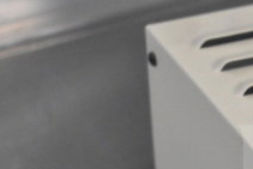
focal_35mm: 165
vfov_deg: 8.2
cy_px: 220
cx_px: 345
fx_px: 1160
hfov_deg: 12.0
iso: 6400
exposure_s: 1/60
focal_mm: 38
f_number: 4.8
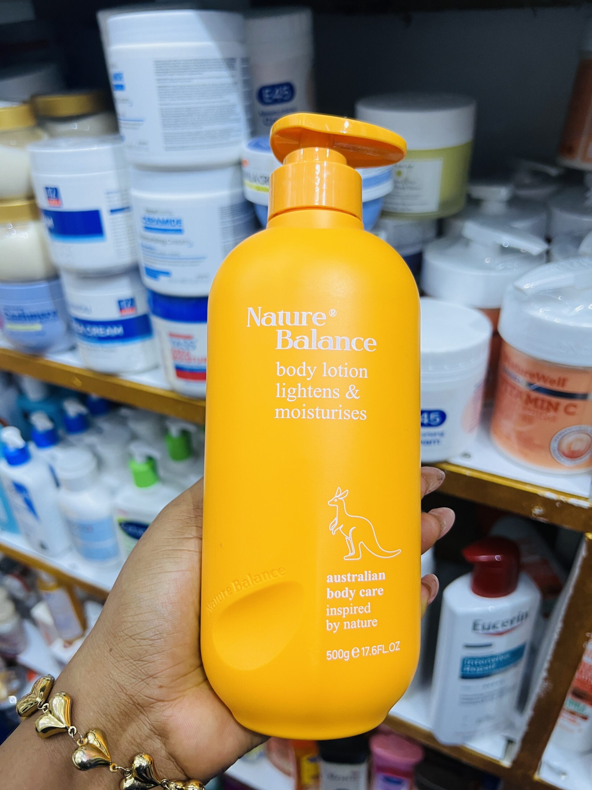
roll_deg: +2.9
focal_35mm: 26
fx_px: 593
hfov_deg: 53.1
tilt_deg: -32.7
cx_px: 296
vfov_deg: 67.3
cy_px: 395
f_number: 1.5
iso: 100
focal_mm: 5.7
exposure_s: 1/50
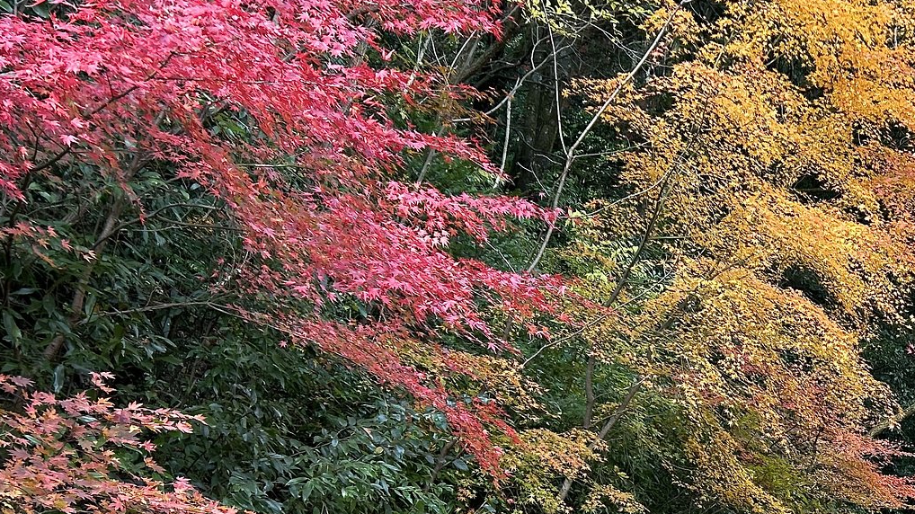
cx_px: 831
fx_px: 1383
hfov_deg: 34.5
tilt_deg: +3.3
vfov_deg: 20.4
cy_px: 512
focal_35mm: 57
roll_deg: -1.3
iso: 40
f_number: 1.5
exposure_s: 1/193
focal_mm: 5.7
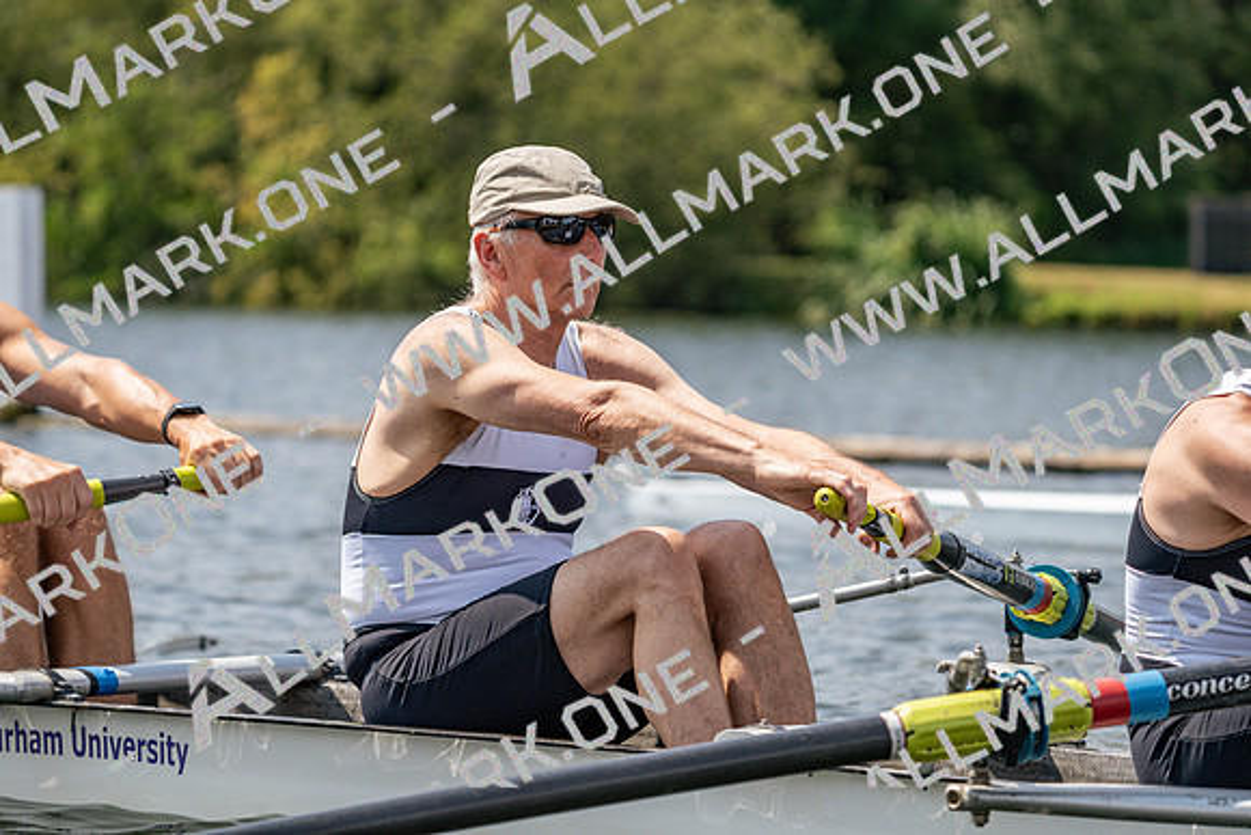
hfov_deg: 9.6
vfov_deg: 6.4
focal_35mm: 214
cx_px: 626
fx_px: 7438
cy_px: 418
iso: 200
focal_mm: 214
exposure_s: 1/1600
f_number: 5.6
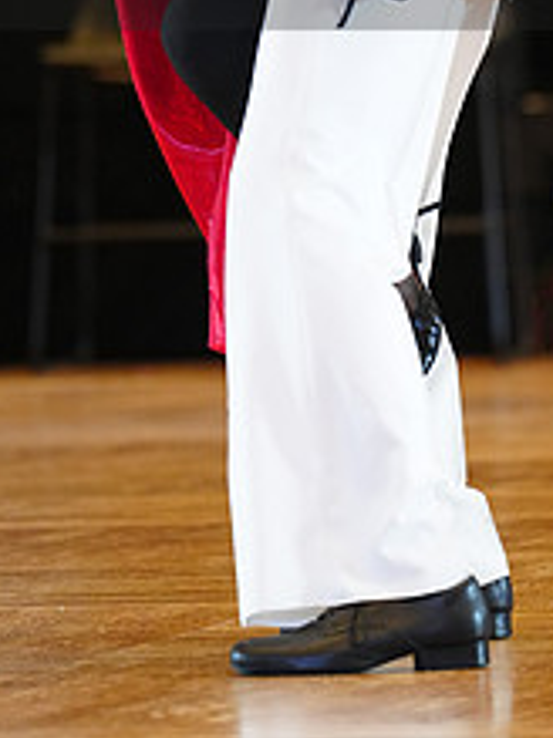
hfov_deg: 2.9
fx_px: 10874
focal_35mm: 510
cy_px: -81
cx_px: 339
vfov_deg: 3.9
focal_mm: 200
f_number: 2.8
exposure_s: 1/400
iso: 2500
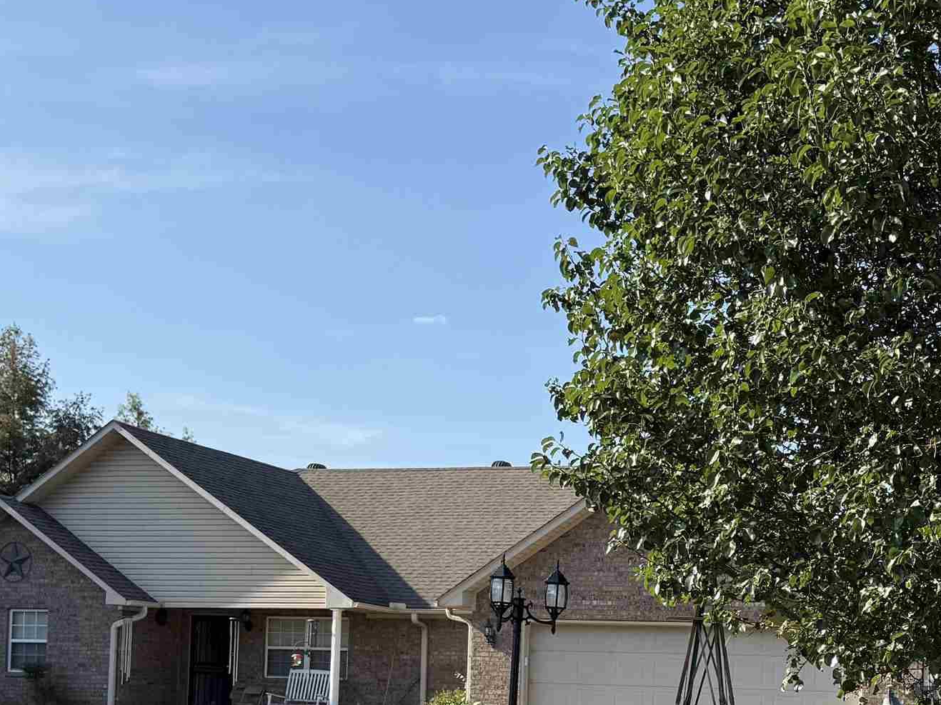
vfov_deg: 25.3
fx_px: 1522
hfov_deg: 34.1
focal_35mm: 56
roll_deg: -1.9
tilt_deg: +2.7
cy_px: 633
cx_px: 605
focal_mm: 6.76
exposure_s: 1/2801
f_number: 1.78
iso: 80
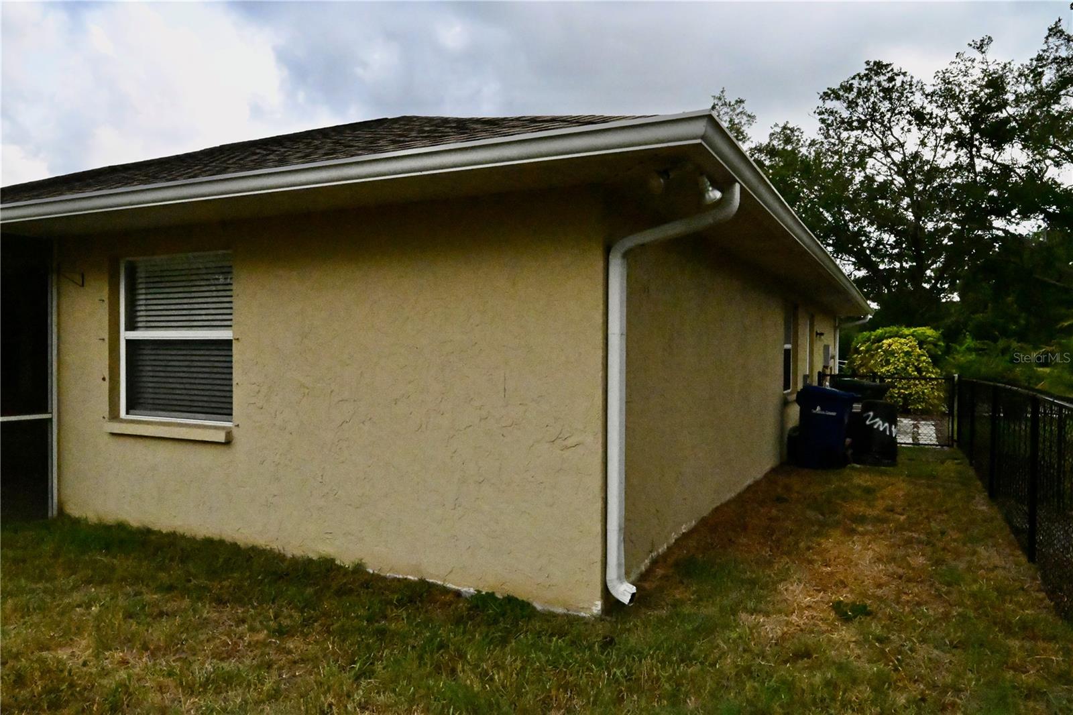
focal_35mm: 24
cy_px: 358
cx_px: 536
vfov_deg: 53.1
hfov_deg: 73.8
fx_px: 715
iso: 25600
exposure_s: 1/2000
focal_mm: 24
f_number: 20
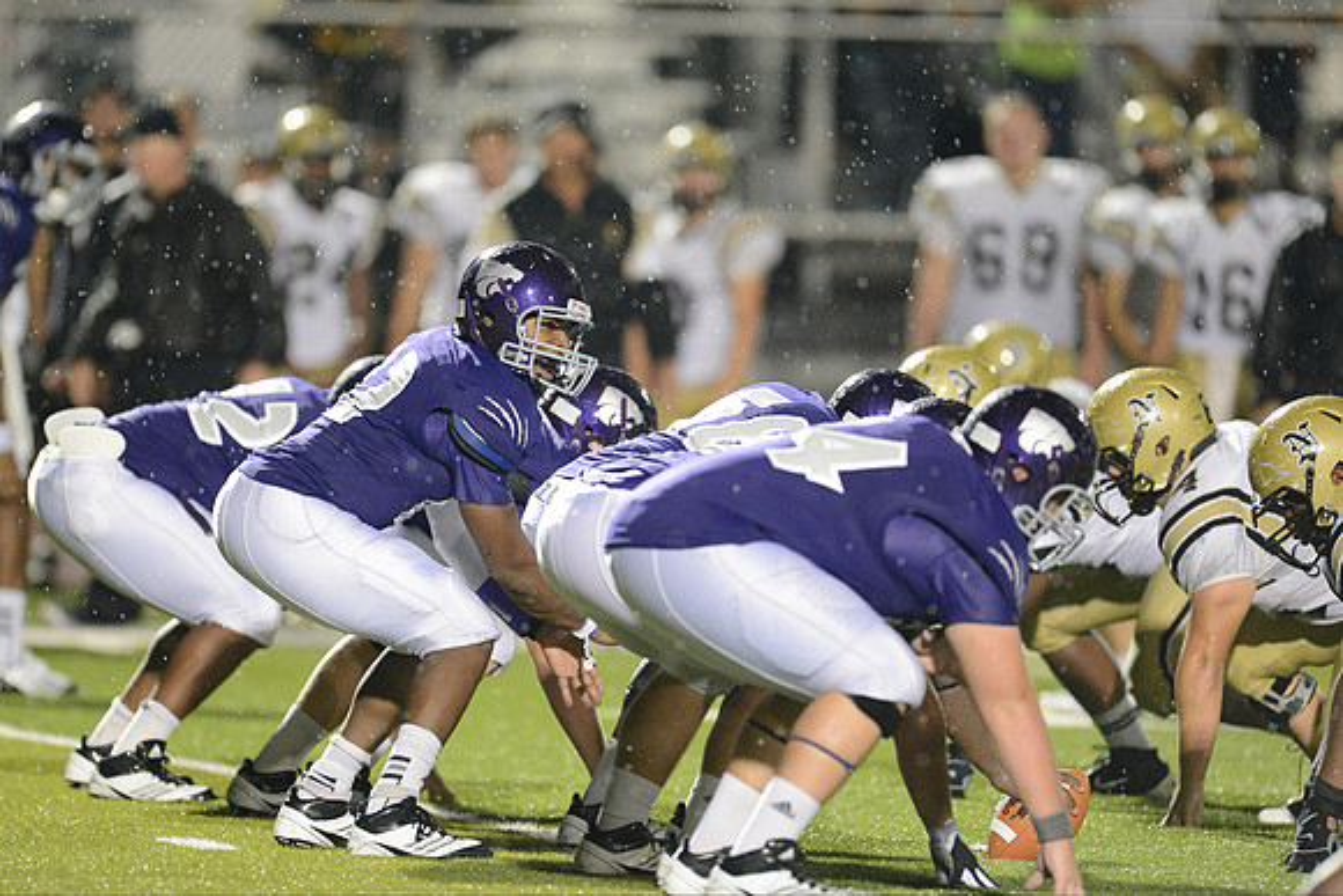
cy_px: 448
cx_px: 672
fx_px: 14925
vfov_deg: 3.4
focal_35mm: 400
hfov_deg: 5.2
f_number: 2.8
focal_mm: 400
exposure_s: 1/1000
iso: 5000
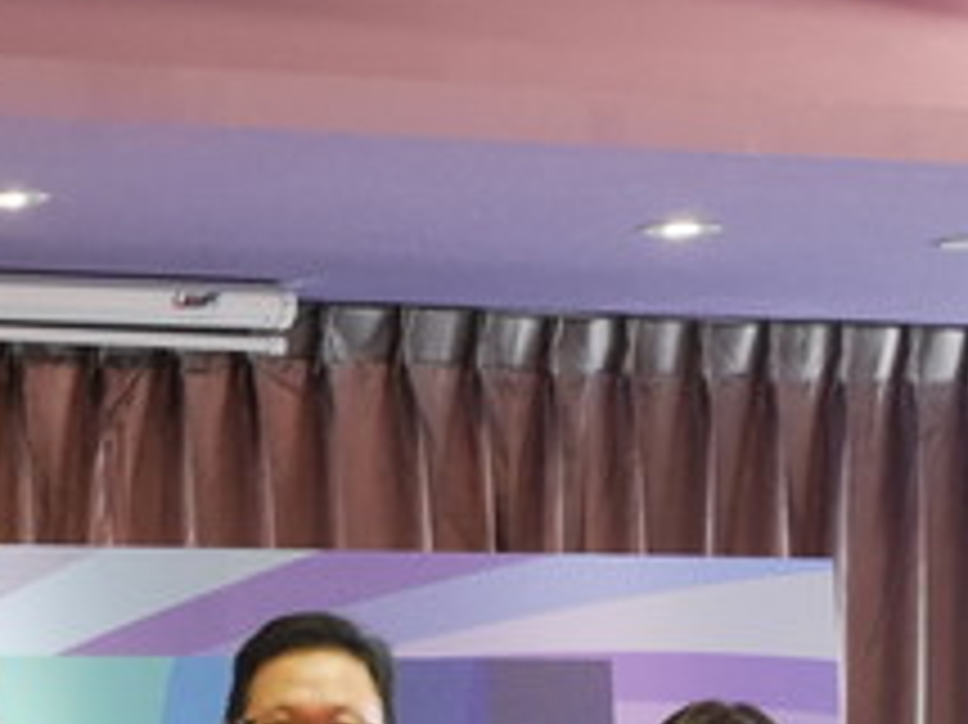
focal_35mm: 179
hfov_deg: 10.9
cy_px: 949
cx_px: -194
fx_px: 5003
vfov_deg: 8.2
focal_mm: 32
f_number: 5.6
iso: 3200
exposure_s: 1/13
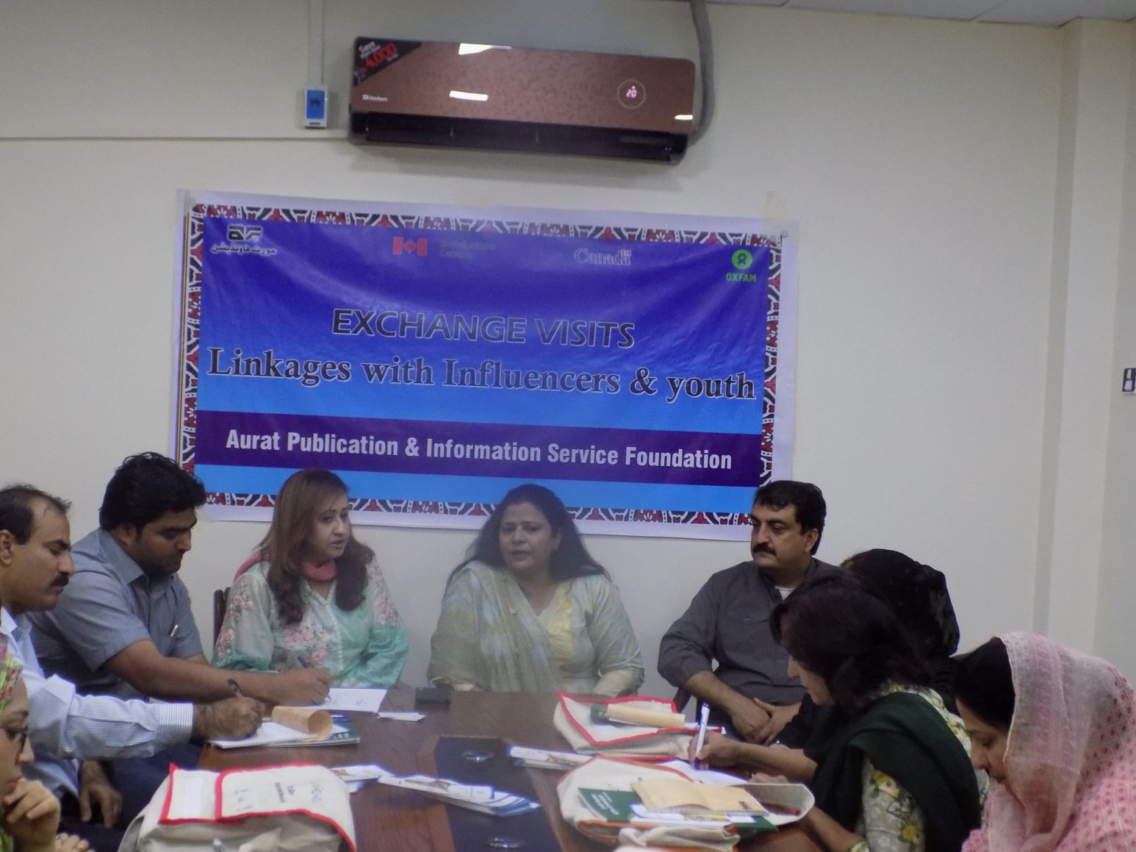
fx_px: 1706
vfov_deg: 28.0
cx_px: 568
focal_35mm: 52
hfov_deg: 36.8
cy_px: 426
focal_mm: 9.3
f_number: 3.9
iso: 400
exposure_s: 1/30
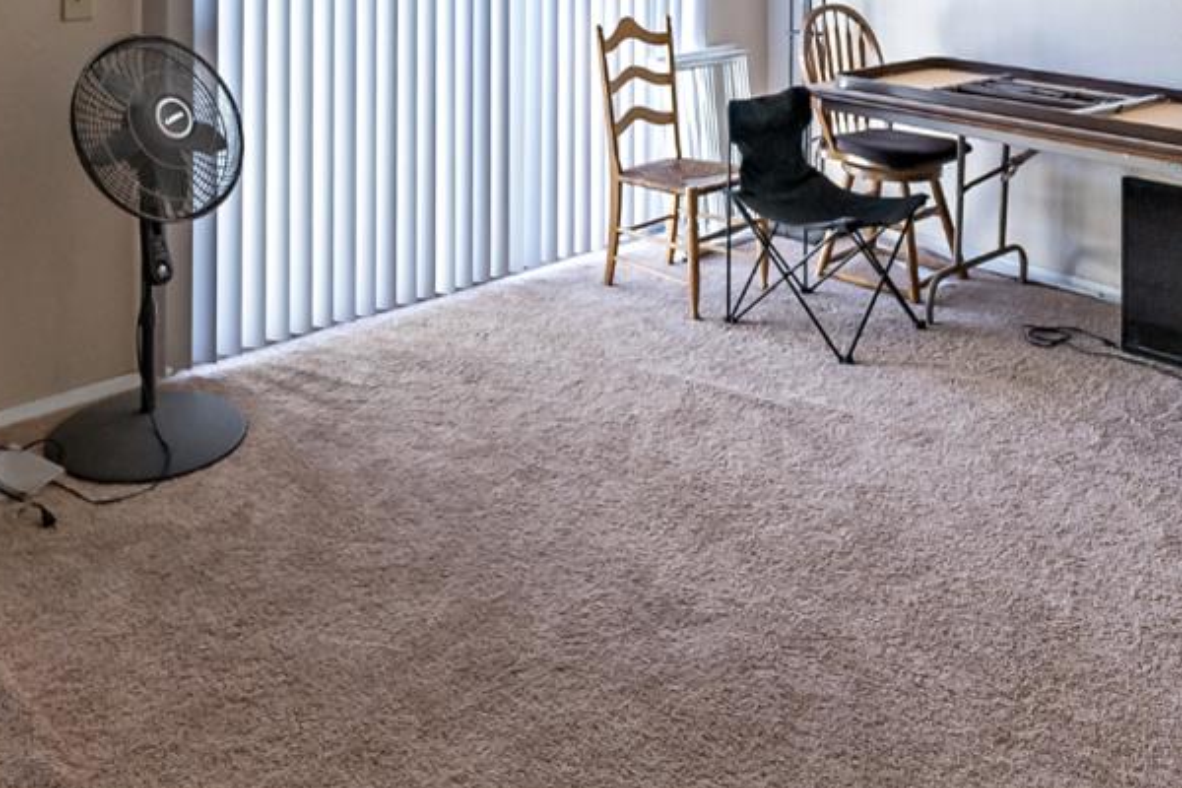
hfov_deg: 54.0
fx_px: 1149
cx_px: 473
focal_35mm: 35
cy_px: -57
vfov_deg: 33.5
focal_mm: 14
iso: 1250
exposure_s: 1/160
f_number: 2.8
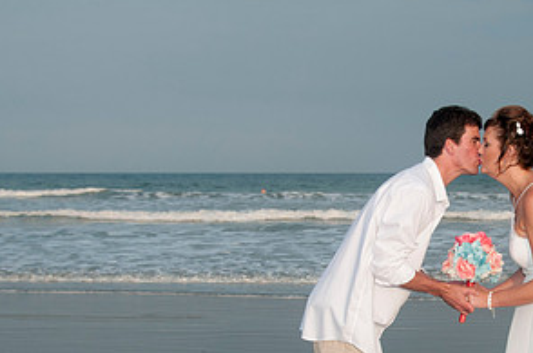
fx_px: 1168
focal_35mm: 79
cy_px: 283
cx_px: 466
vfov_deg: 17.1
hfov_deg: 25.0
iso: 100
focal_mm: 26
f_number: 7.1
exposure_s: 1/250
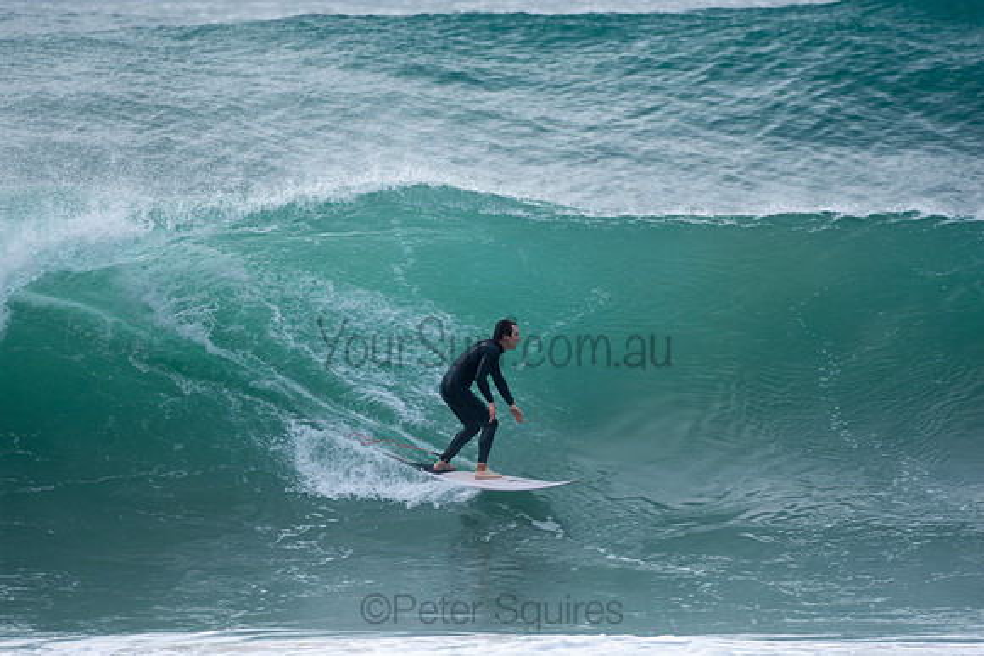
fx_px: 20504
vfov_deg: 1.8
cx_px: 492
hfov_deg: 2.7
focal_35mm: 750
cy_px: 328
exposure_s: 1/800
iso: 200
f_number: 5.6
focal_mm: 500
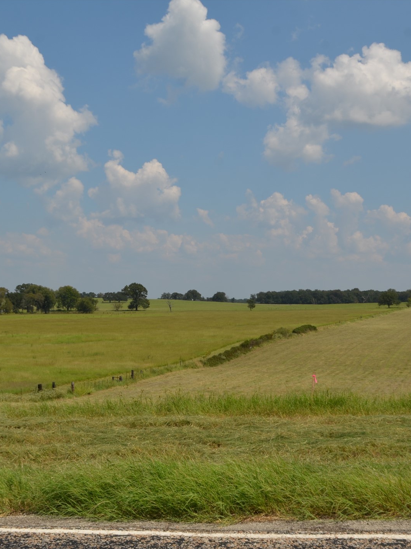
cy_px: 278
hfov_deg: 27.5
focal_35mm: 53
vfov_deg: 36.2
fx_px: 839
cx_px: 224
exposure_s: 1/320
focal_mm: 24
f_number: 9
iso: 100
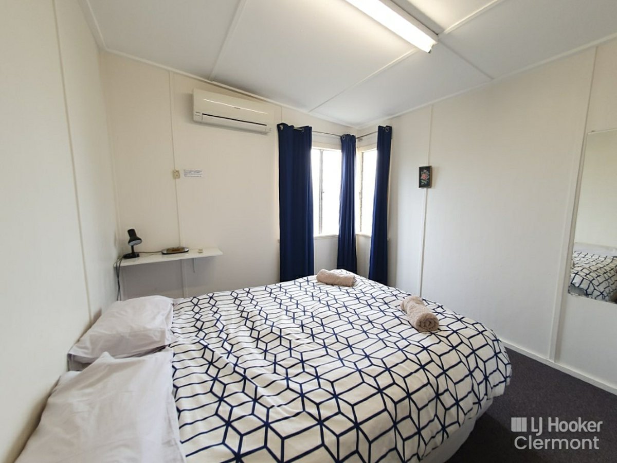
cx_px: 308
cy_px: 232
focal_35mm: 13
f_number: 2.2
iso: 80
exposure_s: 1/50
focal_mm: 1.8
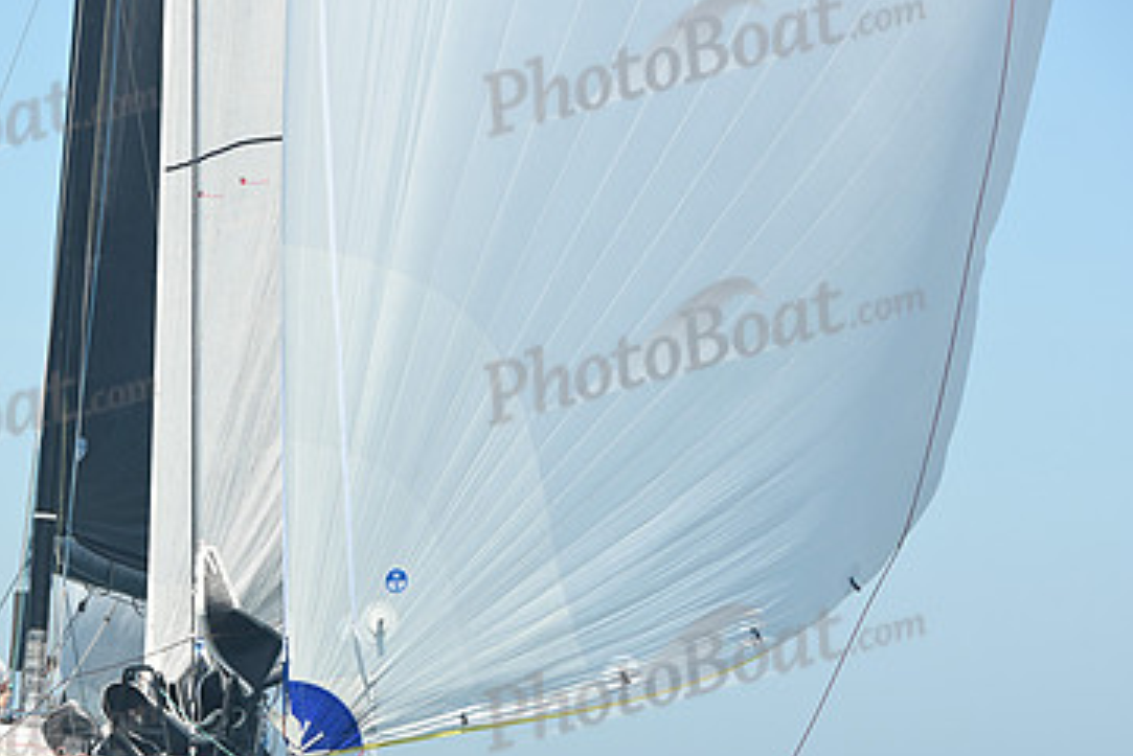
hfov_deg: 9.5
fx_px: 6832
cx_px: 323
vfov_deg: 6.3
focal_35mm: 217
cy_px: 551
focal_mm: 135
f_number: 6.3
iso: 320
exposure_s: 1/1000
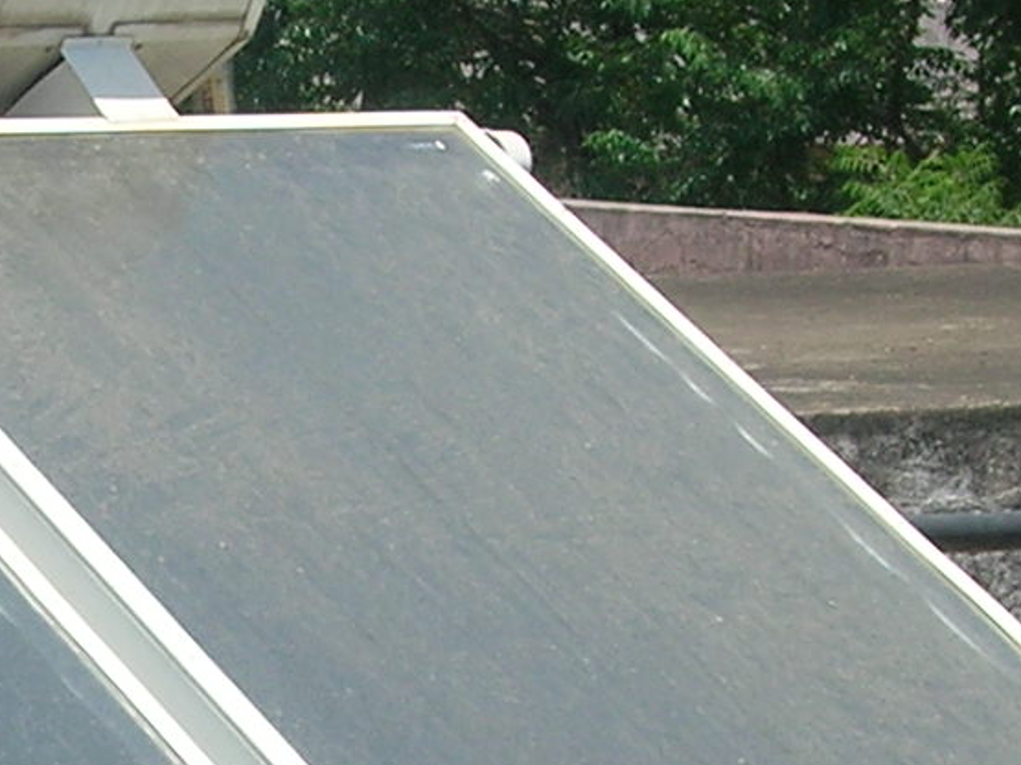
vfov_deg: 8.5
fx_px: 5102
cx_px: -131
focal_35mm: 173
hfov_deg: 11.3
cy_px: 850
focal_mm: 7
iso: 50
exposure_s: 1/300
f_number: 5.2
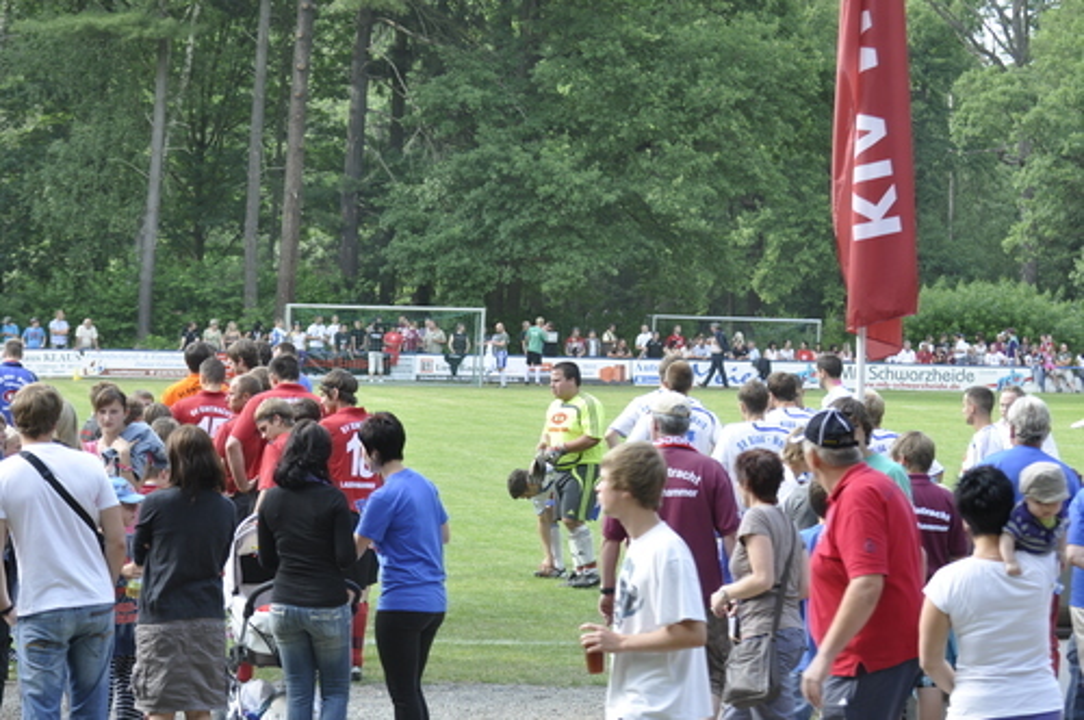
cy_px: 360
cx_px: 542
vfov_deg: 13.0
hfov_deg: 19.5
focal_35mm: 105
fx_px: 3158
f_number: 5.6
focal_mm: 70
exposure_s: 1/125
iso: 200
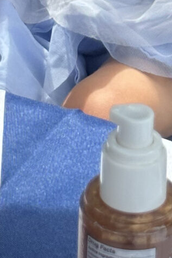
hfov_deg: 5.1
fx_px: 1921
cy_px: -230
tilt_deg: -20.2
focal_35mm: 268
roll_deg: -2.3
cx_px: 83
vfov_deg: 7.4
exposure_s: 1/779
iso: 64
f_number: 1.78
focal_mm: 6.86
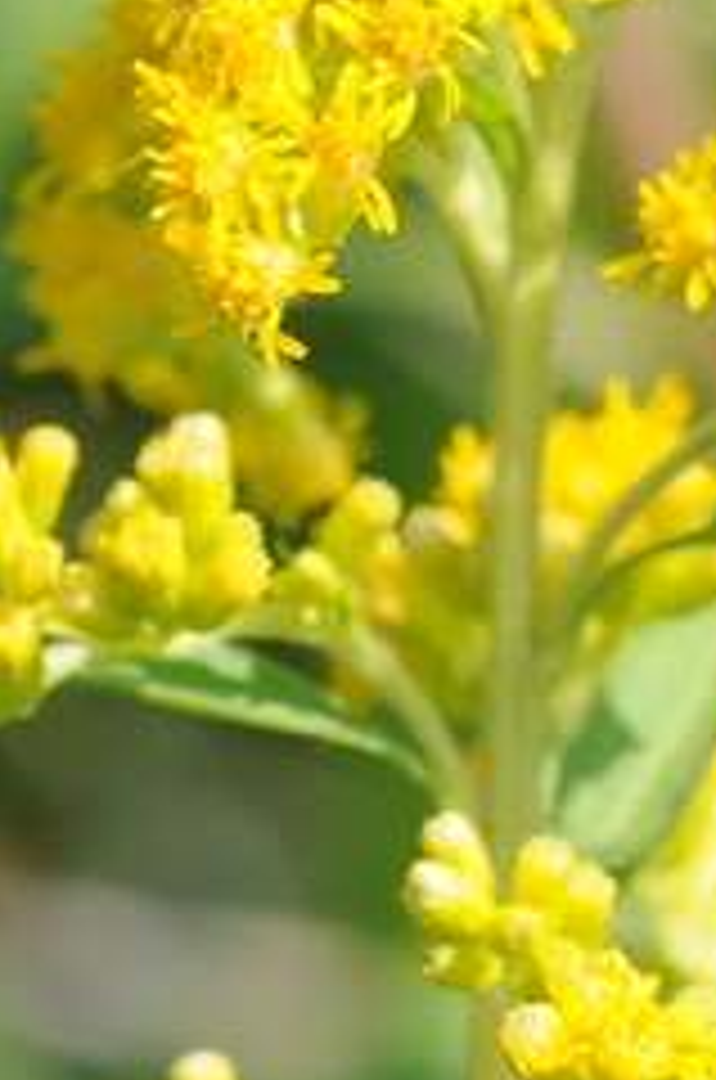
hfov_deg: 3.3
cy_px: 1130
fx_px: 12594
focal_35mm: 420
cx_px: 732
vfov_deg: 4.9
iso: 320
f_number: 10
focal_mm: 105
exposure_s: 1/400
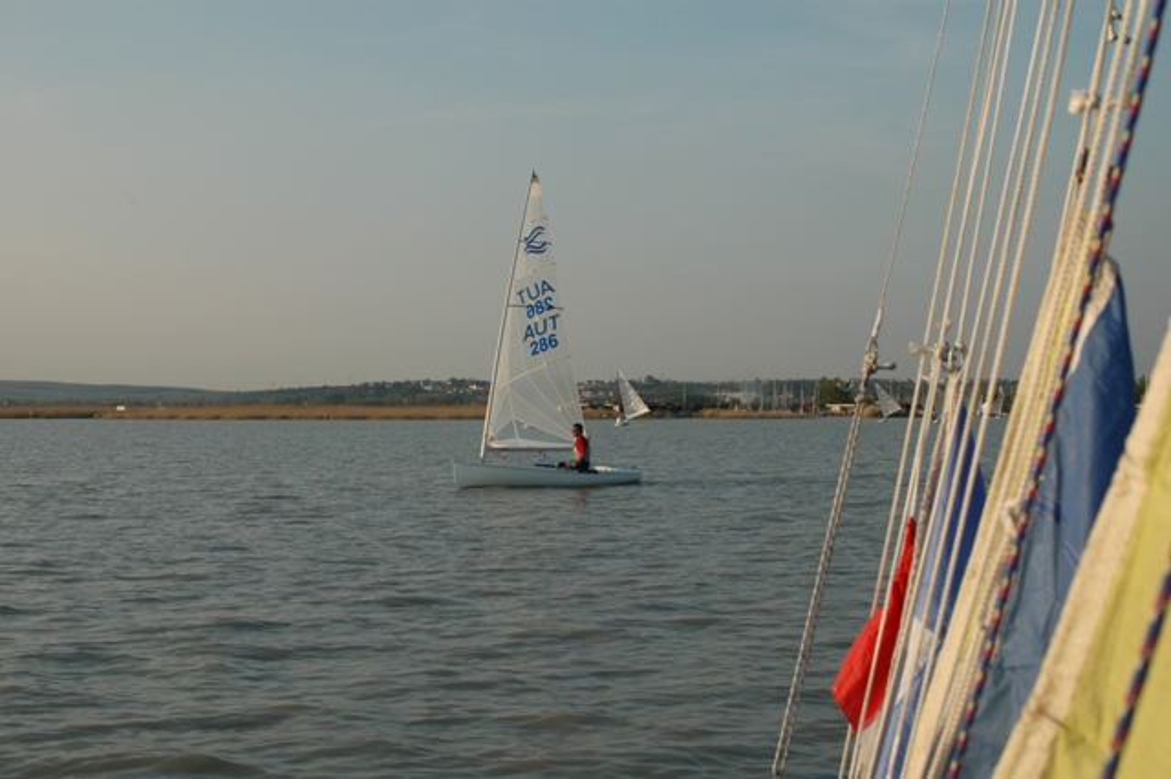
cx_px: 586
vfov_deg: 25.7
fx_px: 1707
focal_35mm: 52
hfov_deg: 37.9
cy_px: 390
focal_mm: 35
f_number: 9
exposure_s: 1/320
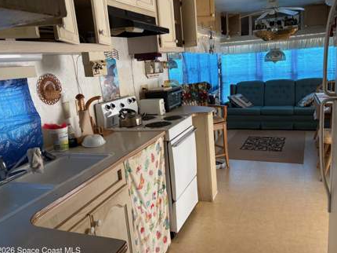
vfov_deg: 48.2
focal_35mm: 29
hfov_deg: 61.6
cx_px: 179
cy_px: 121
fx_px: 282
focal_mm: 5.96
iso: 320
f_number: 1.6
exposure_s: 1/60
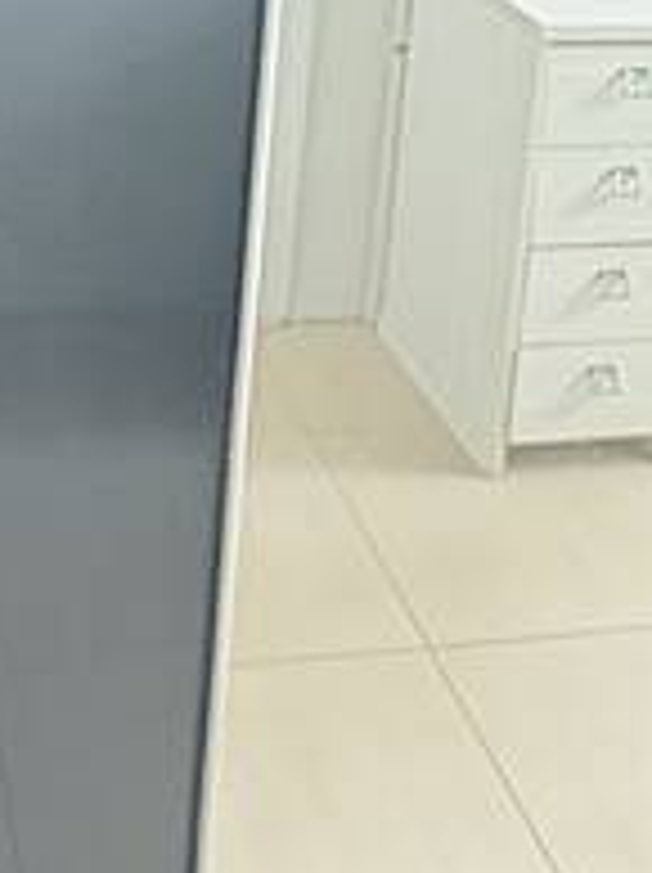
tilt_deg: -13.8
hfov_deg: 18.9
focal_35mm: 78
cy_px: -135
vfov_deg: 23.2
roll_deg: -3.9
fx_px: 1963
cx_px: 292
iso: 1000
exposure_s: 1/42
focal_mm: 2.22
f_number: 2.2
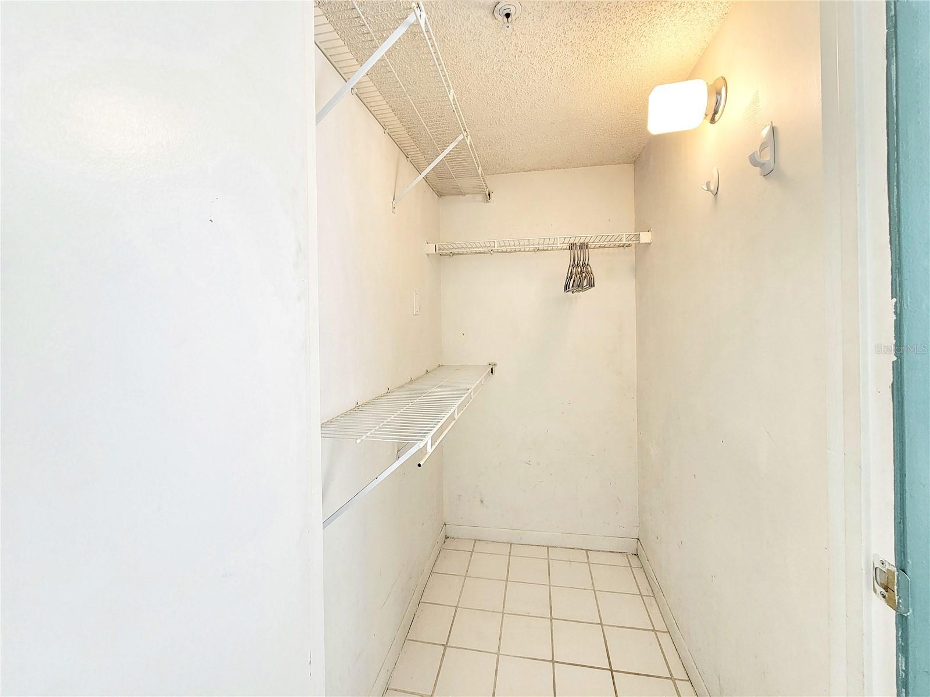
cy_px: 348
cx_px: 465
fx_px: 349
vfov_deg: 89.9
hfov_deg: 106.2
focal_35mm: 13
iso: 80
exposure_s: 1/60.2
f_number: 2.2
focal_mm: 2.2
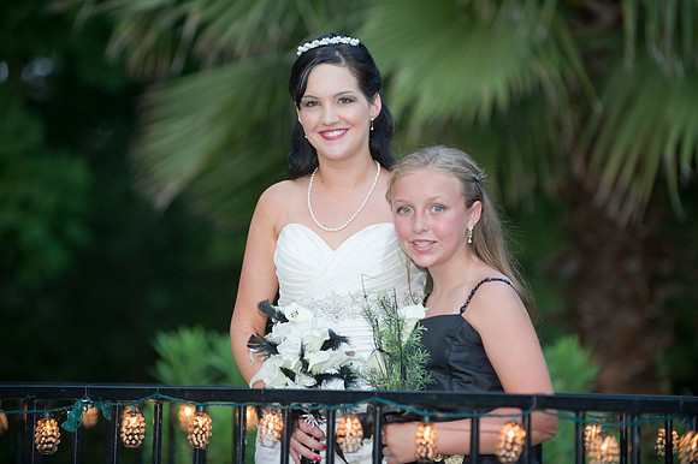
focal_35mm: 150
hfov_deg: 13.7
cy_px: 232
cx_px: 349
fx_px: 2907
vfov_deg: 9.1
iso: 1250
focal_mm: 150
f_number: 2.8
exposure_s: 1/160
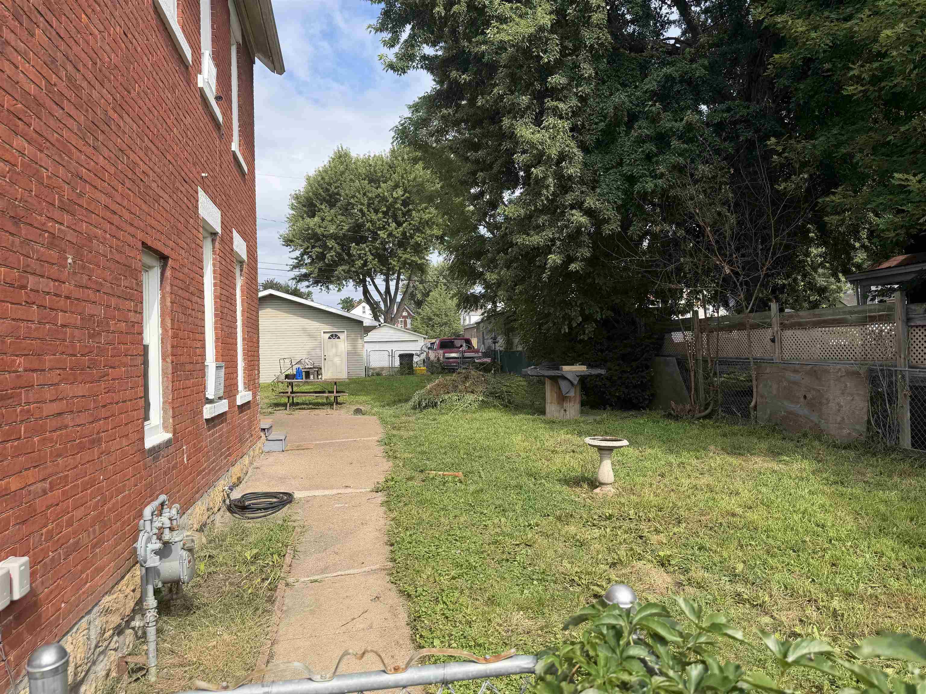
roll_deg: +2.4
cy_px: 347
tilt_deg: +0.6
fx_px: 642
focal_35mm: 24
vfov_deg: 56.8
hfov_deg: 71.6
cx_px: 463
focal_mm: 6.76
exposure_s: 1/2445
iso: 80
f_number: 1.78
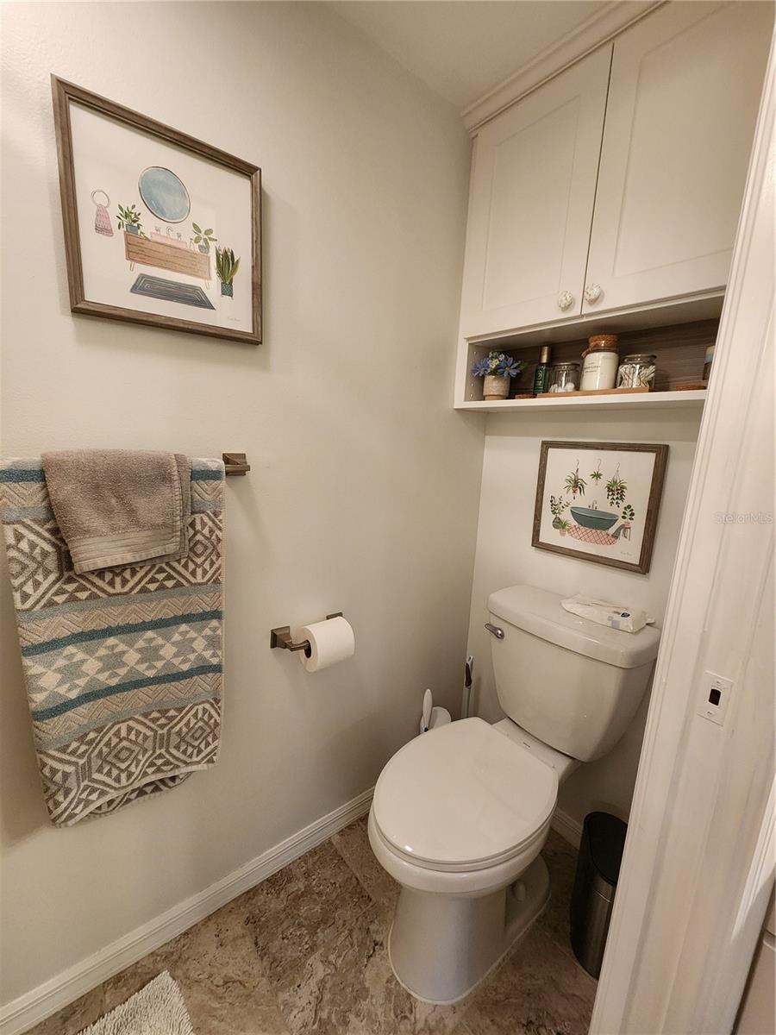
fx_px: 389
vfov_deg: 106.2
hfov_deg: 89.9
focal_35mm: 13
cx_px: 388
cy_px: 518
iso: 400
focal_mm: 2.2
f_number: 2.2
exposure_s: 1/60
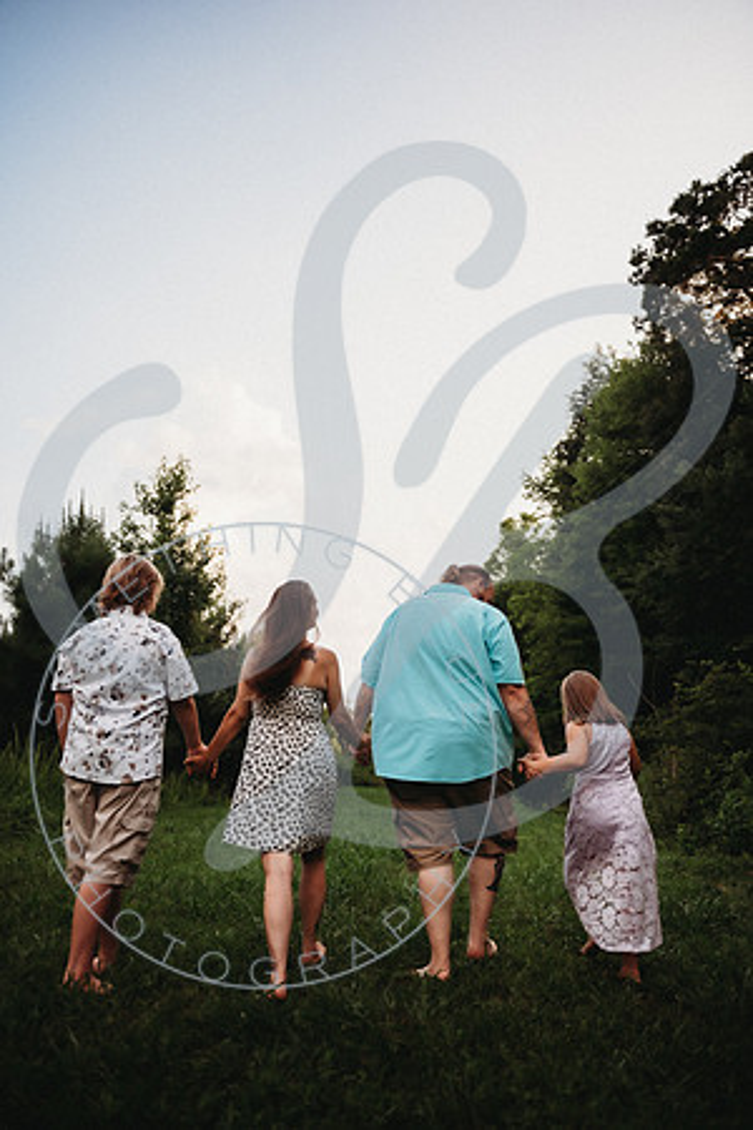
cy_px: 565
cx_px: 376
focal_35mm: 27
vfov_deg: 67.4
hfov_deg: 47.9
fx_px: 847
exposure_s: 1/640
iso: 100
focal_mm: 27
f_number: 2.8
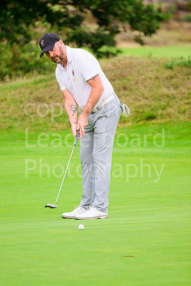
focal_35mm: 400
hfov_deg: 3.4
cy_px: 143
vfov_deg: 5.2
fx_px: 3183
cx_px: 96
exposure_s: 1/1250
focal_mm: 400
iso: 1000
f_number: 5.6
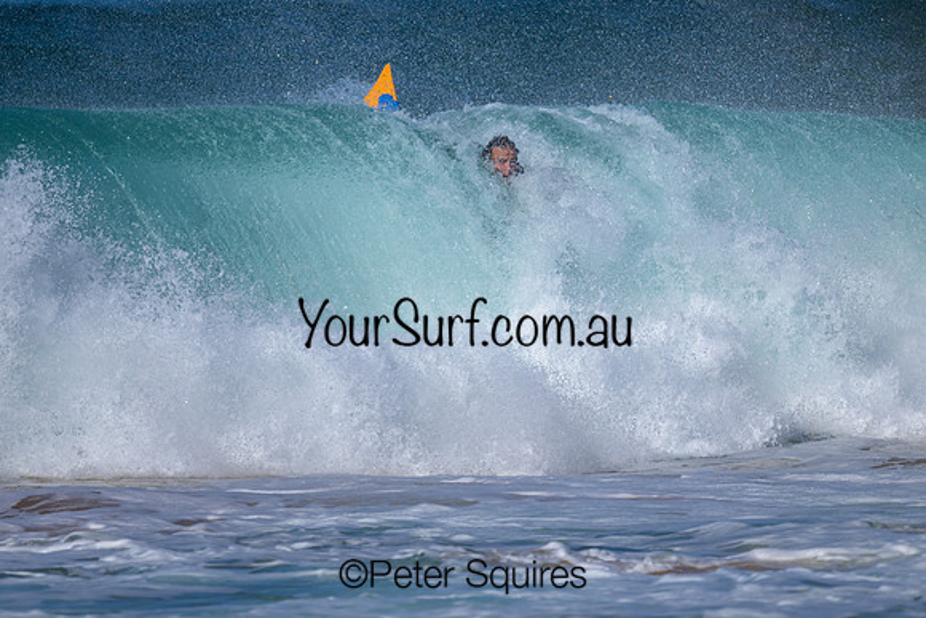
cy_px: 307
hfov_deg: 2.3
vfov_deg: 1.5
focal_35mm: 889
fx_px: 22861
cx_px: 423
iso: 140
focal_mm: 800
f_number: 6.3
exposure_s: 1/2000
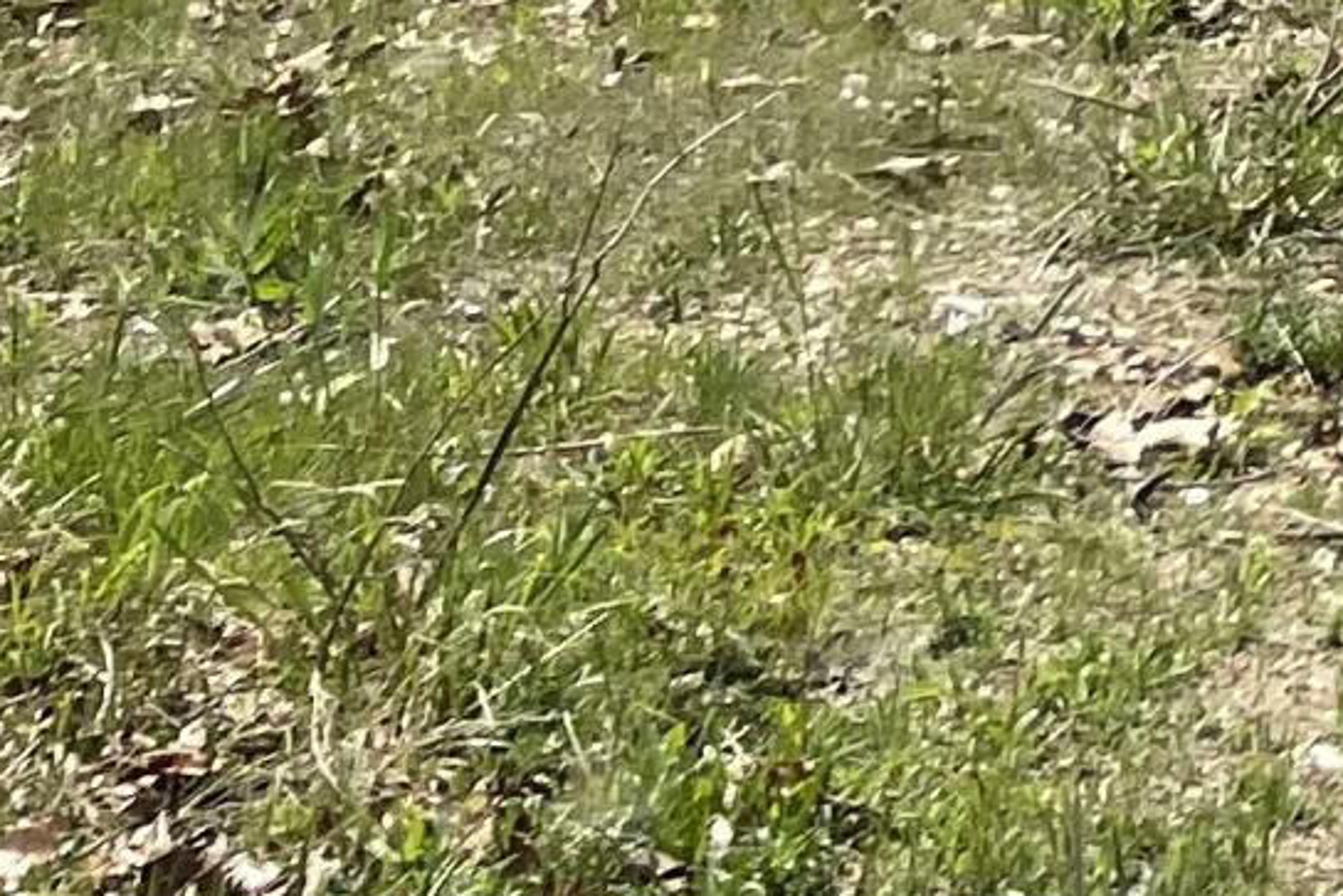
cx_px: 3535
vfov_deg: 8.1
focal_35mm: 149
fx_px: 5560
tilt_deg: +4.9
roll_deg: -4.4
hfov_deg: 10.9
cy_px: -1629
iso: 32
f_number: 1.6
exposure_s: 1/3509
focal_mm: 4.2
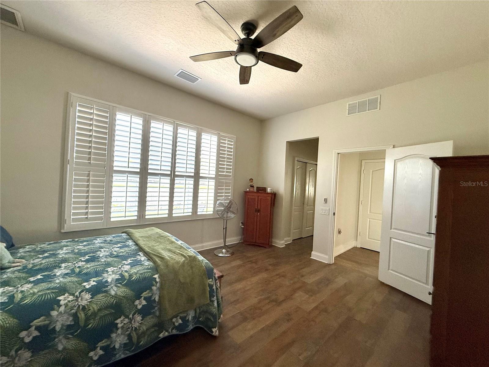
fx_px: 198
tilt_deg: +1.0
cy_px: 184
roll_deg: -3.2
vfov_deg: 85.7
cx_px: 244
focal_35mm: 14
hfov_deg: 102.1
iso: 250
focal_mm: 2.22
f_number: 2.2
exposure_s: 1/99
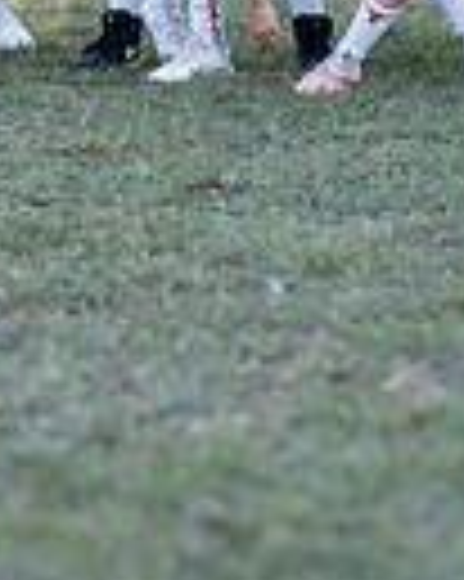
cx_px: 593
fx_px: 4692
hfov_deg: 5.6
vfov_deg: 7.0
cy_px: -137
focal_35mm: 273
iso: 100
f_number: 1.2
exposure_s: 1/1000
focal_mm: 50
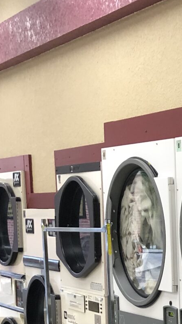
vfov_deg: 20.4
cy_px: 387
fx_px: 841
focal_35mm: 98
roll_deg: +0.3
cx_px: 361
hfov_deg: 11.2
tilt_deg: -9.6
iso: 40
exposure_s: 1/24
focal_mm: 3.99
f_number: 1.8
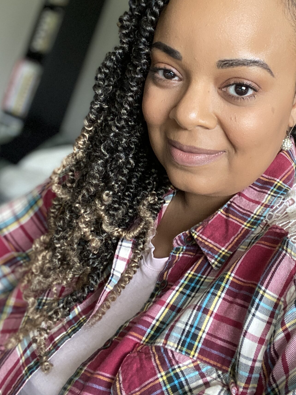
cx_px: 203
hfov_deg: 31.9
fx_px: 513
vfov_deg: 41.4
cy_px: 122
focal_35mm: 45
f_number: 2.2
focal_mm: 2.71
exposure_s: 1/60
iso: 250
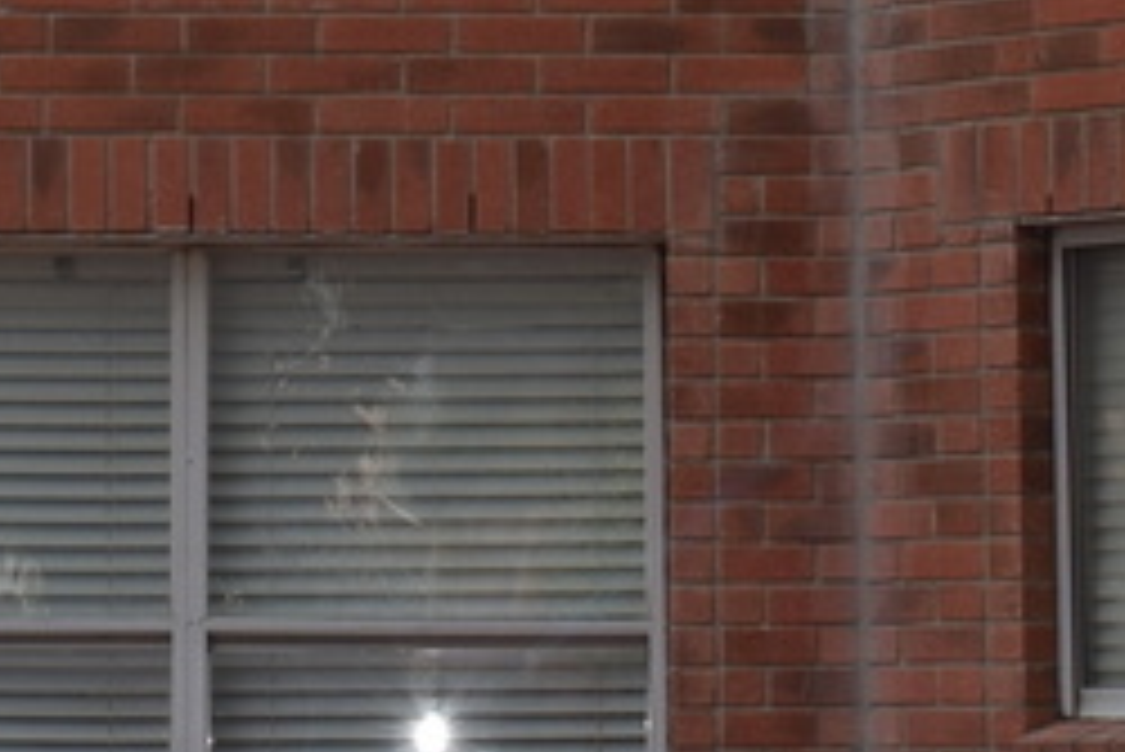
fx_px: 5472
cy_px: 14
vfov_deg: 7.8
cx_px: 331
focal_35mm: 175
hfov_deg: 11.7
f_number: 10
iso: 100
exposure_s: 1/200
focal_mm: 18
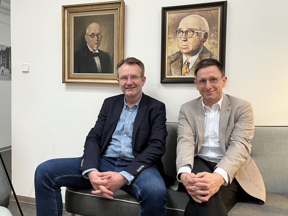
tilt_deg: -4.2
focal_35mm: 31
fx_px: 258
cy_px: 99
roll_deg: -1.3
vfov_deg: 45.4
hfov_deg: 58.3
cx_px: 135
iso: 320
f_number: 1.6
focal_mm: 5.1
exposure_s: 1/50
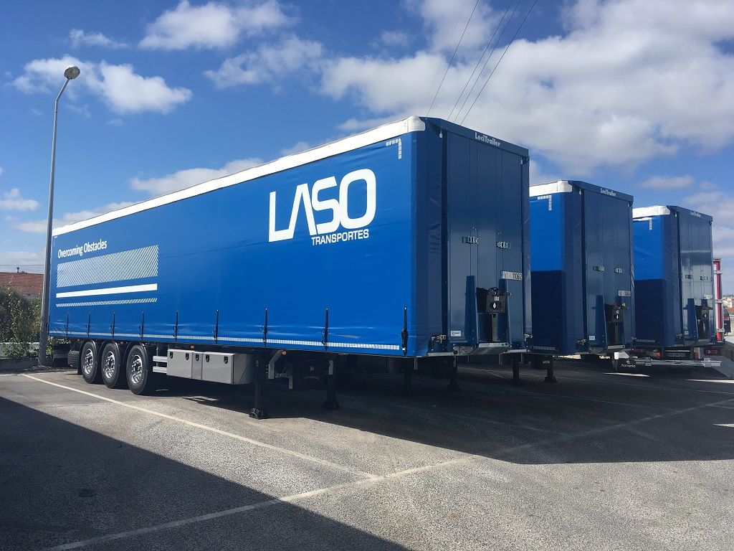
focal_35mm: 29
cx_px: 367
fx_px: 615
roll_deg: -1.2
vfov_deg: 48.2
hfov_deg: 61.7
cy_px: 276
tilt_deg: +1.9
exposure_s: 1/2137
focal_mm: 4.15
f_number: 2.2
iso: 25
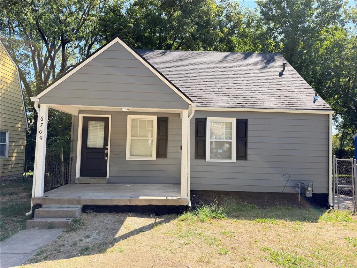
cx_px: 178
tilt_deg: +4.3
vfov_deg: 56.8
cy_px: 134
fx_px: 248
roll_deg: -0.9
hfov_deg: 71.6
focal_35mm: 24
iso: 100
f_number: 1.78
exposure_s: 1/1156
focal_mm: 6.76
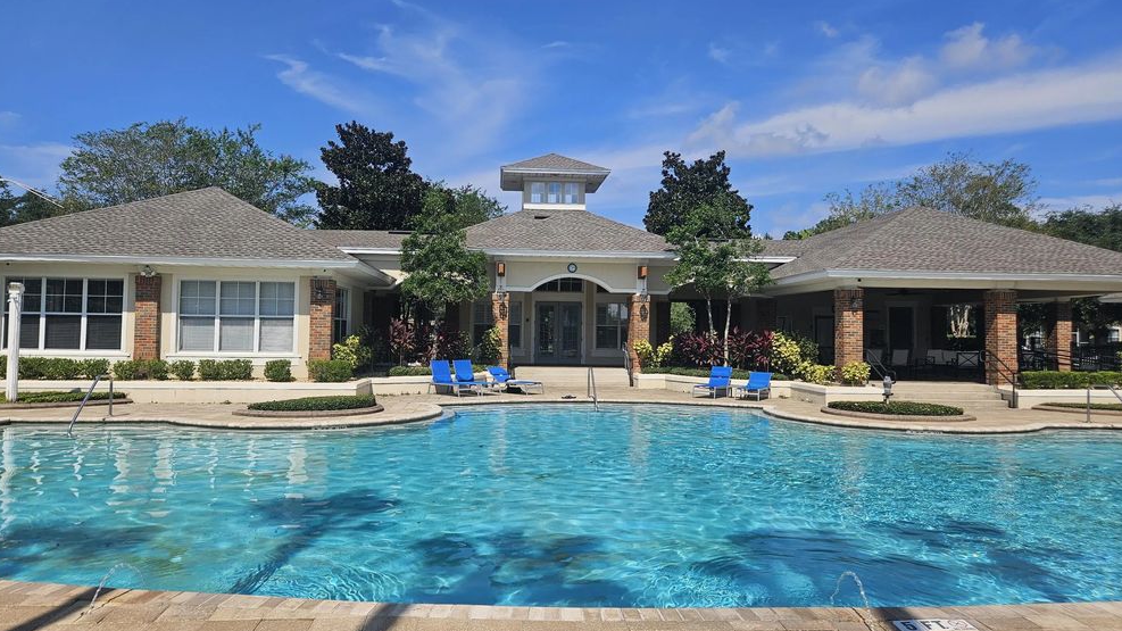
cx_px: 550
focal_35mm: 26
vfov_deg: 44.4
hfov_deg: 71.9
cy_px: 302
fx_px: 773
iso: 25
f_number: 1.8
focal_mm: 5.4
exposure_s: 1/3084
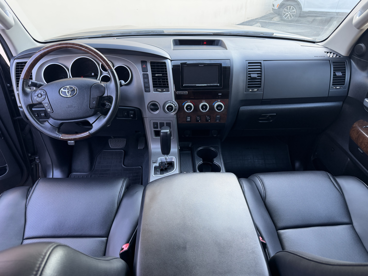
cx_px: 184
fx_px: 255
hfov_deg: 71.6
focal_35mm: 24
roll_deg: -0.5
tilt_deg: -31.6
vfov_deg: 56.8
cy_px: 138
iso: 160
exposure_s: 1/121
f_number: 1.78
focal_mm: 6.76
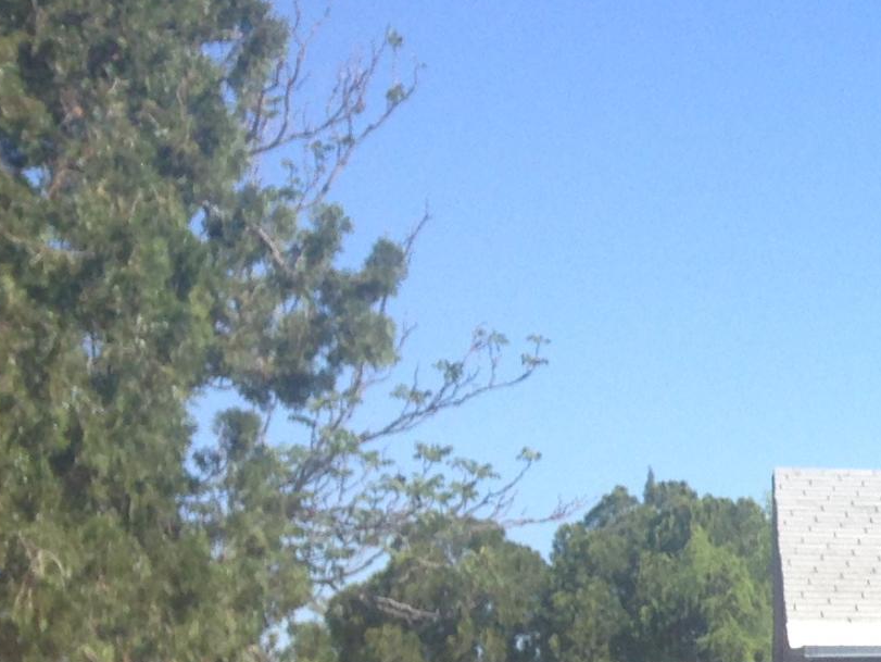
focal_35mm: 122
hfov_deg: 14.3
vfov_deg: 11.9
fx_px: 3106
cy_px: 832
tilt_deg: -2.1
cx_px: 1561
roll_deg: -0.2
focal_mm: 4.12
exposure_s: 1/1022
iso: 50
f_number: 2.4
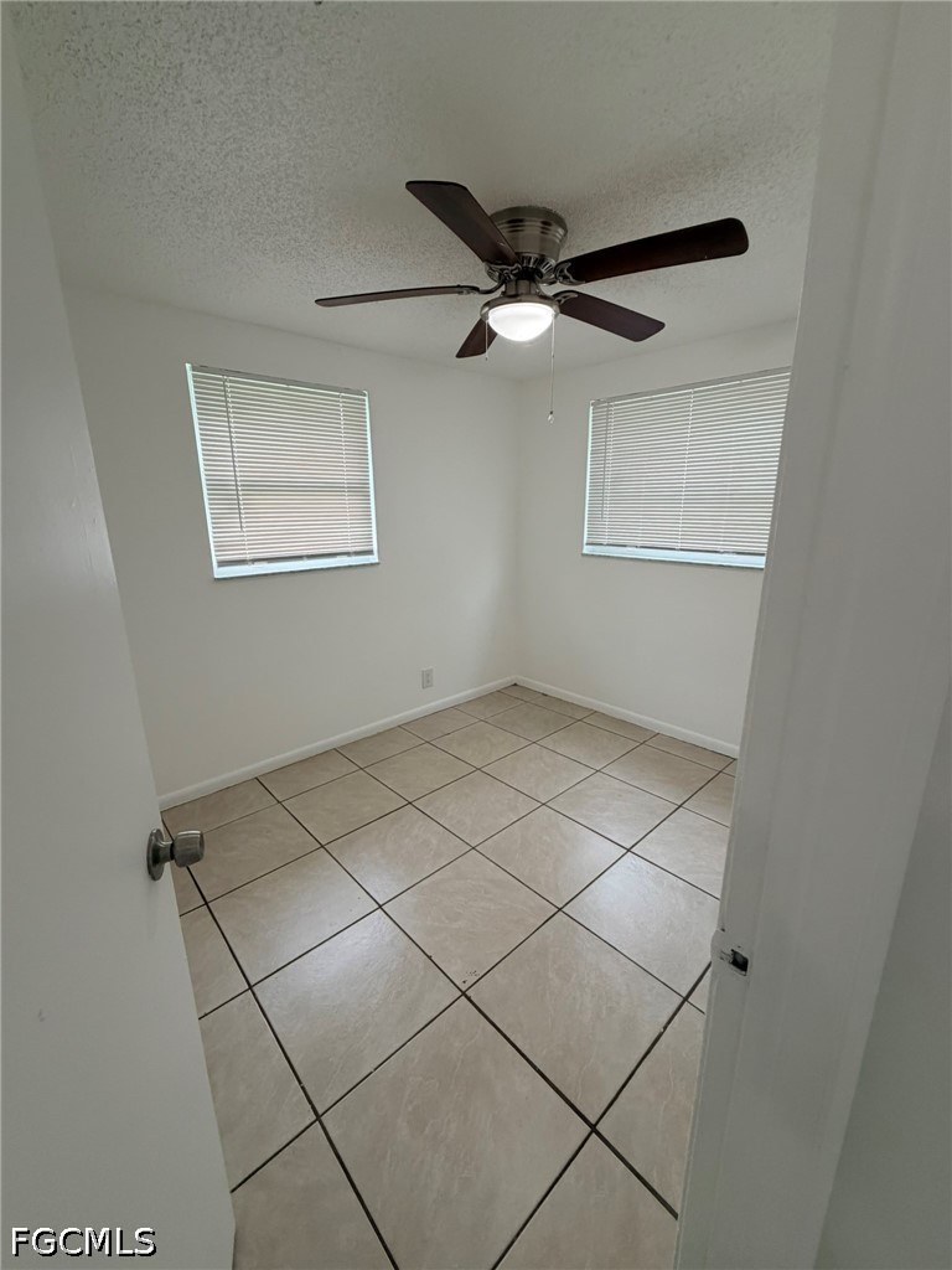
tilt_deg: -13.9
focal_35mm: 14
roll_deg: -0.4
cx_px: 476
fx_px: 513
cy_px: 635
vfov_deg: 102.1
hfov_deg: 85.7
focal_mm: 2.22
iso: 250
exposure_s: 1/120
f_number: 2.2
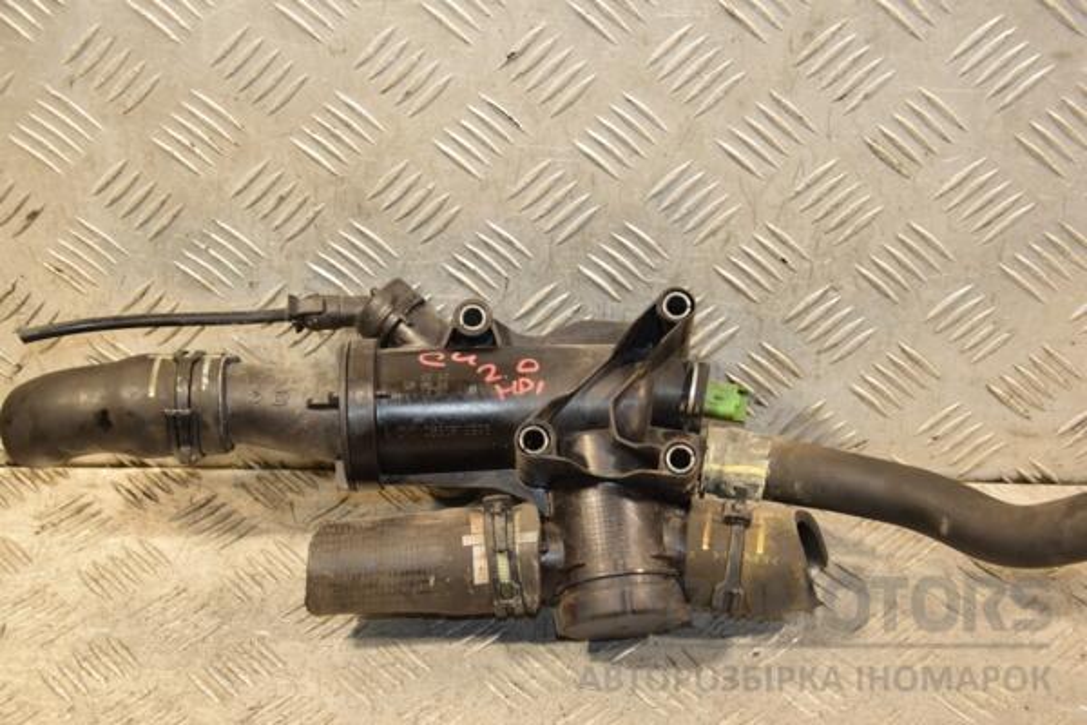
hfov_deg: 29.9
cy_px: 362
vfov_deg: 20.2
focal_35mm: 68
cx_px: 544
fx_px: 2038
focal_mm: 45
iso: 800
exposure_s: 1/125
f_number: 4.8
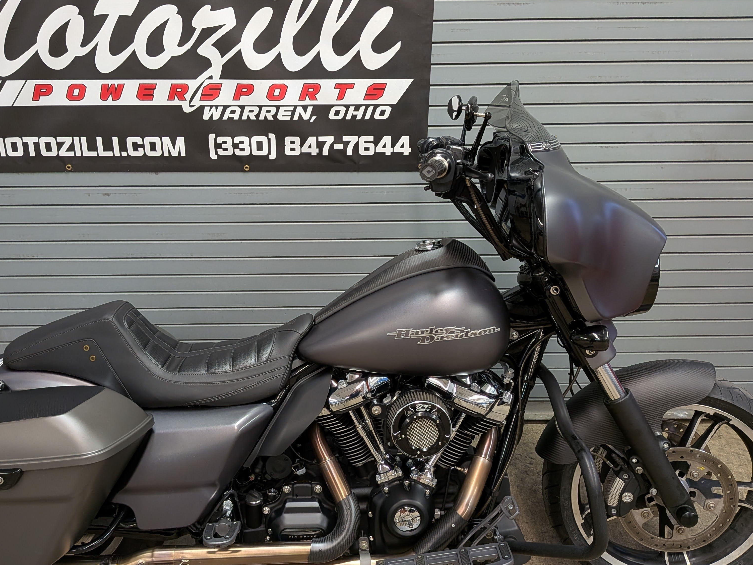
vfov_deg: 44.2
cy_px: 294
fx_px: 696
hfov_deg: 56.5
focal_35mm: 32
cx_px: 308
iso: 146
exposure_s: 1/24
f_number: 1.7
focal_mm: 4.53
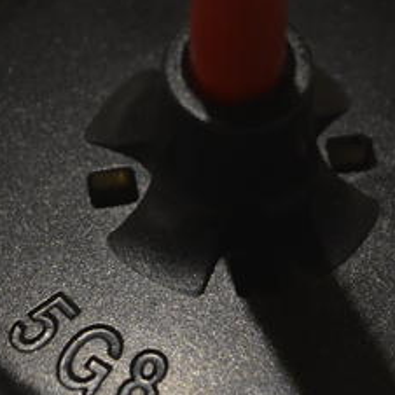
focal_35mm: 311
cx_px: 295
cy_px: 144
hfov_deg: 5.6
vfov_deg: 5.6
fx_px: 4014
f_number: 5.6
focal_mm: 55
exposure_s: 1/60
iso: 640
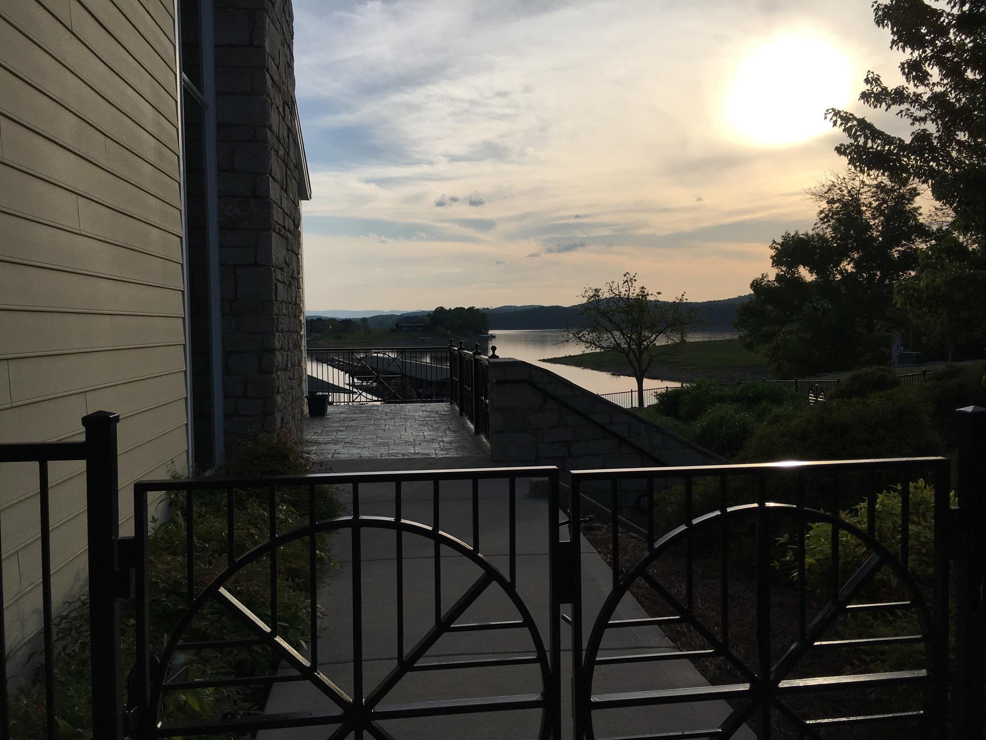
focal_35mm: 29
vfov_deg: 48.2
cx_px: 493
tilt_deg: -3.3
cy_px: 370
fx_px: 826
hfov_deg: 61.7
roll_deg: +1.3
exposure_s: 1/2653
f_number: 2.2
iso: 25
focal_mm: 4.15
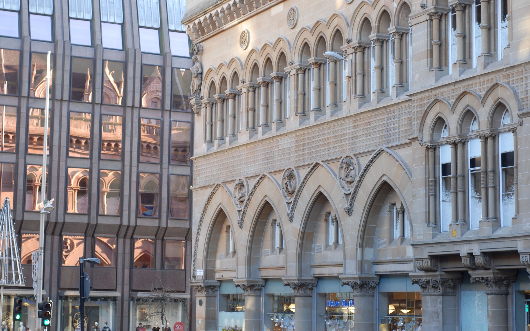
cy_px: 160
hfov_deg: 26.8
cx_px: 265
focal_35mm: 77
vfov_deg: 16.9
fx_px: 1112
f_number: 4
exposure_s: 1/60
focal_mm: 50
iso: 100
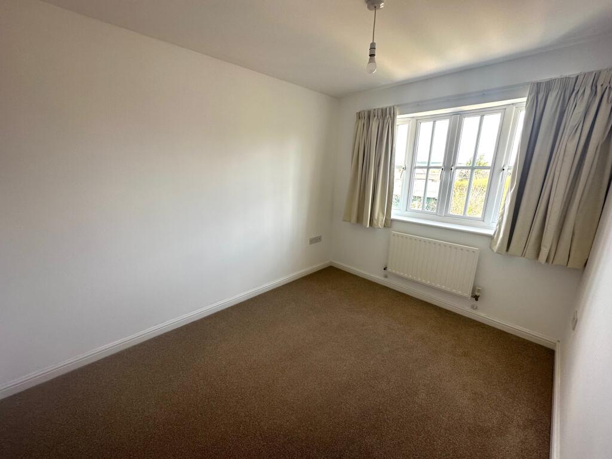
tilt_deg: -14.2
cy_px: 230
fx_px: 248
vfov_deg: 85.7
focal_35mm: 14
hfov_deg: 102.1
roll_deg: -1.3
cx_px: 306
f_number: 2.2
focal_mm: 2.22
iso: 64
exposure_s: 1/99
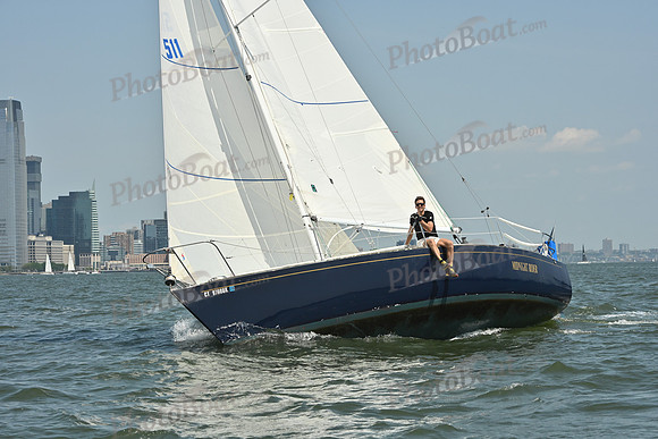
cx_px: 329
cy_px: 220
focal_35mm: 95
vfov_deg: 14.4
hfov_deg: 21.5
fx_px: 1737
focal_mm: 95
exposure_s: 1/1250
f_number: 10
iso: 320
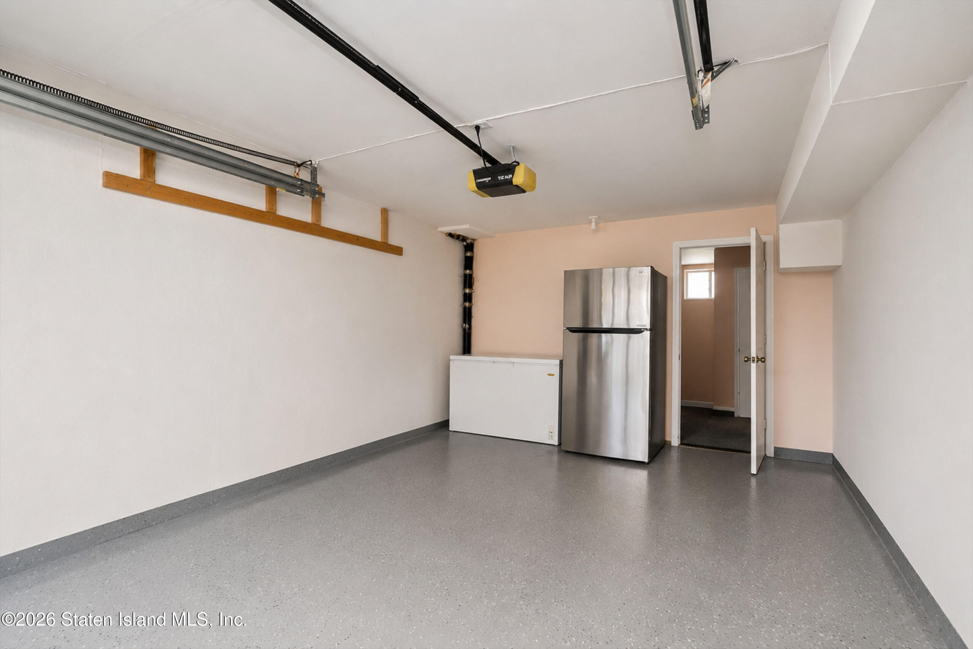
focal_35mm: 16
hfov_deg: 95.0
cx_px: 486
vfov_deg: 72.1
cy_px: 324
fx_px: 446
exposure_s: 1/15
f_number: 4
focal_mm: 16.5
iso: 64
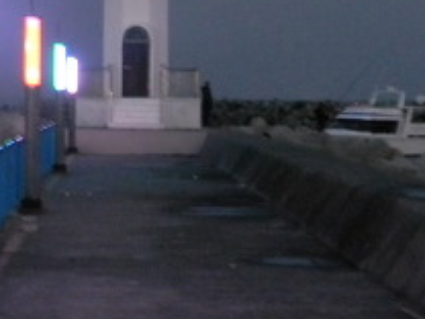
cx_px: 127
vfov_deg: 13.1
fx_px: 1363
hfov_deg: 17.7
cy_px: -45
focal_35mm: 111
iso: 400
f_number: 3.7
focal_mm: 6.4
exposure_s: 1/2.1
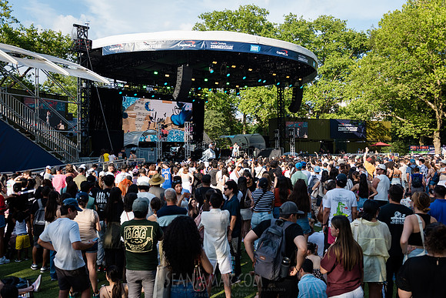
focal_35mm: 32
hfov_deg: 58.5
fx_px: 398
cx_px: 223
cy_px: 149
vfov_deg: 41.0
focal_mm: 32
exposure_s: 1/800
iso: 500
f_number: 4.5
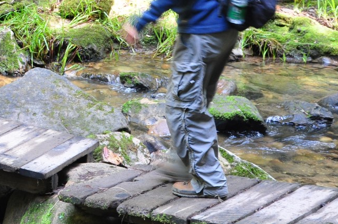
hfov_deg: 19.9
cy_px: 31
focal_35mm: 98
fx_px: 919
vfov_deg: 13.8
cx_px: -32
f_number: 6.3
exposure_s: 1/20
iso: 800
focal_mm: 26
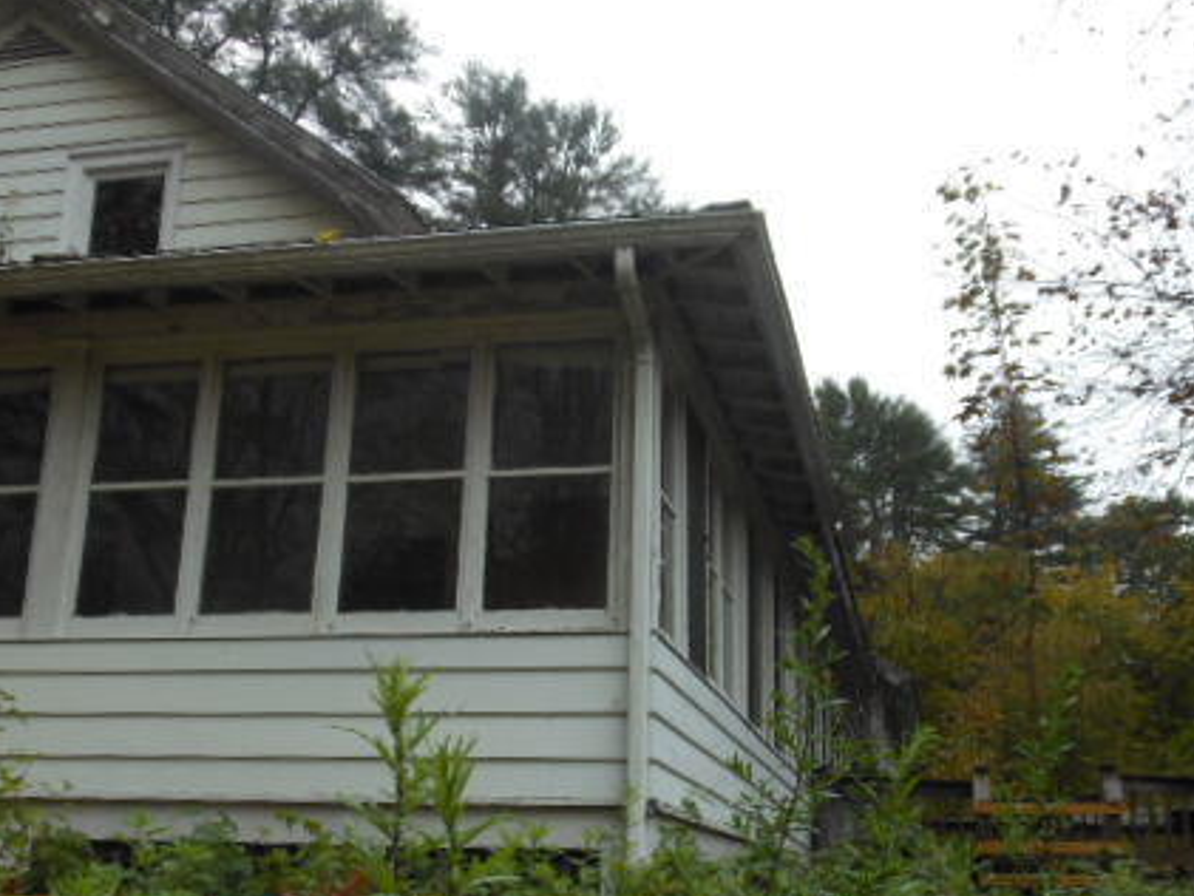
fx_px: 1311
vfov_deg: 37.6
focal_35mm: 38
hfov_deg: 48.9
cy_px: 530
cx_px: 627
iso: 80
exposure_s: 1/250
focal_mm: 4.5
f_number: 3.2
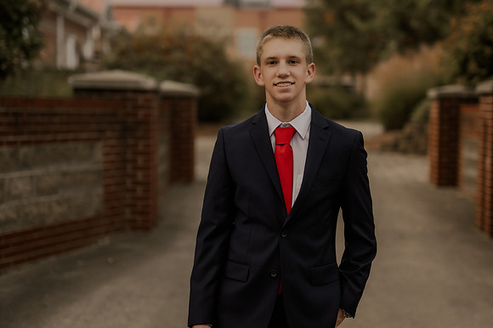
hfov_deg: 27.0
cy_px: 164
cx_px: 246
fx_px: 1026
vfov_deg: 18.2
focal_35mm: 75
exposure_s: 1/320
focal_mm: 50
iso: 100
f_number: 1.4
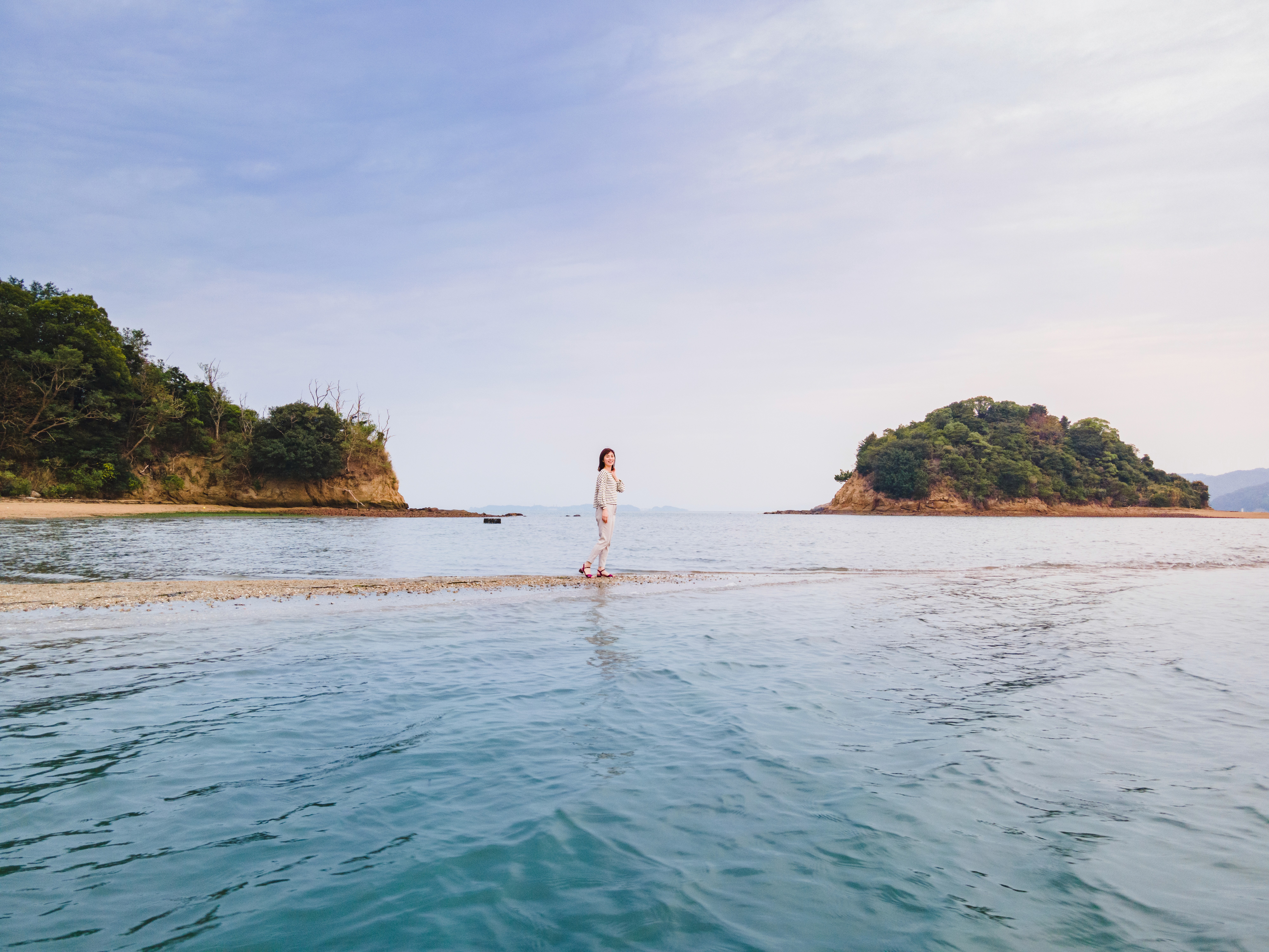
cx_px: 634
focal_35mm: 24
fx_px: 880
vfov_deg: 56.8
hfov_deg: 71.6
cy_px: 476
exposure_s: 1/40
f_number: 2.8
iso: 100
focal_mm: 4.5
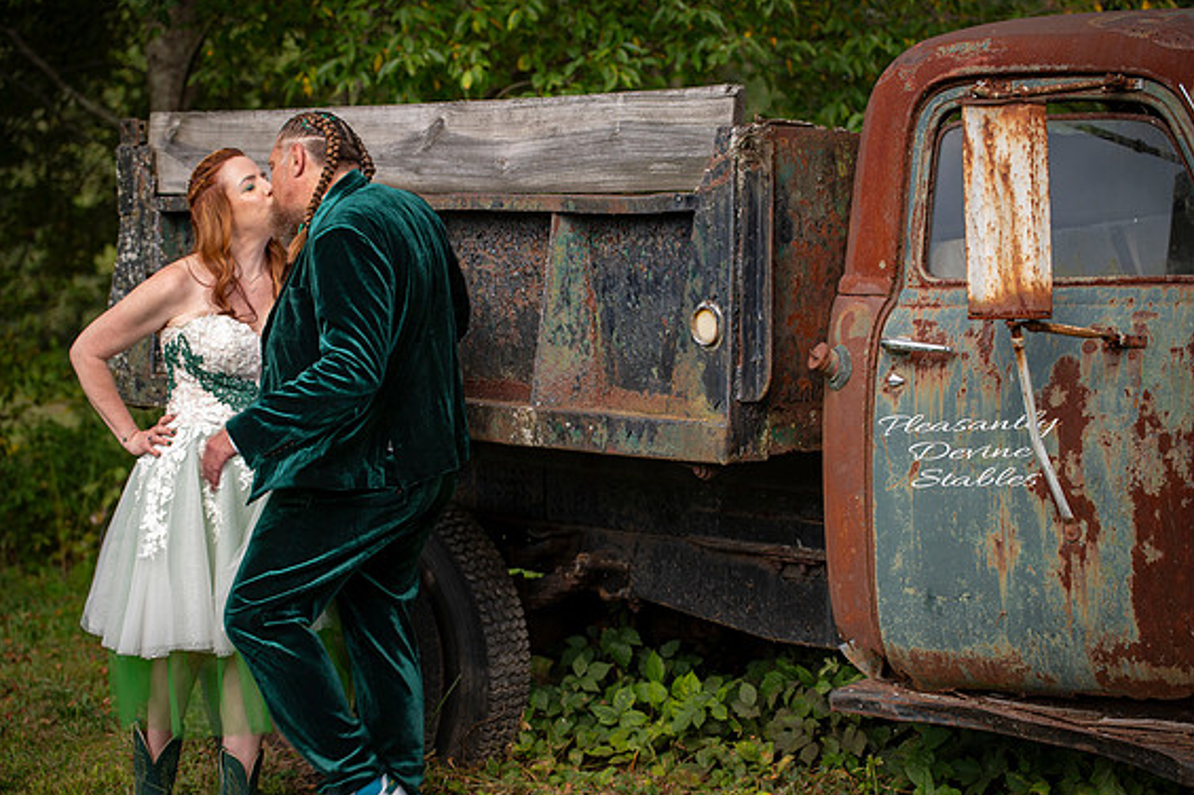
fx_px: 2420
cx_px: 594
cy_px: 395
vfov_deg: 18.6
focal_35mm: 73
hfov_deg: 27.7
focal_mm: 70
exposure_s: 1/125
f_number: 3.2
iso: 64
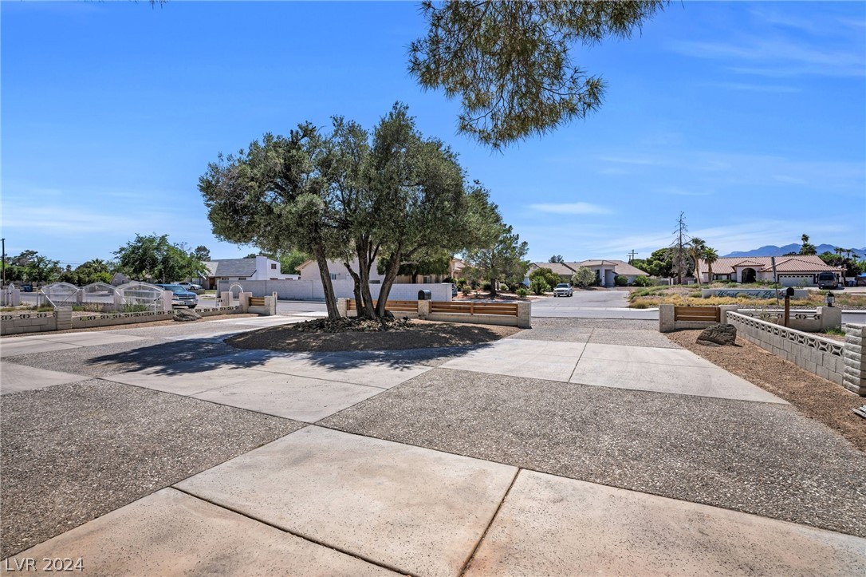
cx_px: 433
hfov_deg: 96.8
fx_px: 385
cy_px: 288
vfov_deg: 73.7
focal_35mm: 16
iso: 100
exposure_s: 1/500
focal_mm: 16
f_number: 14
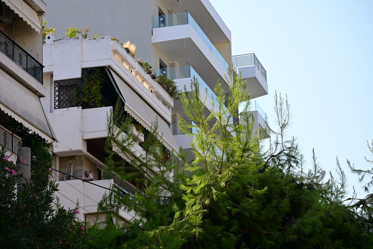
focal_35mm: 120
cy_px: 124
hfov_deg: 17.1
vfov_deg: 11.4
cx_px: 186
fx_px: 1243
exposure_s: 1/250
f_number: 7.1
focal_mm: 120
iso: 100
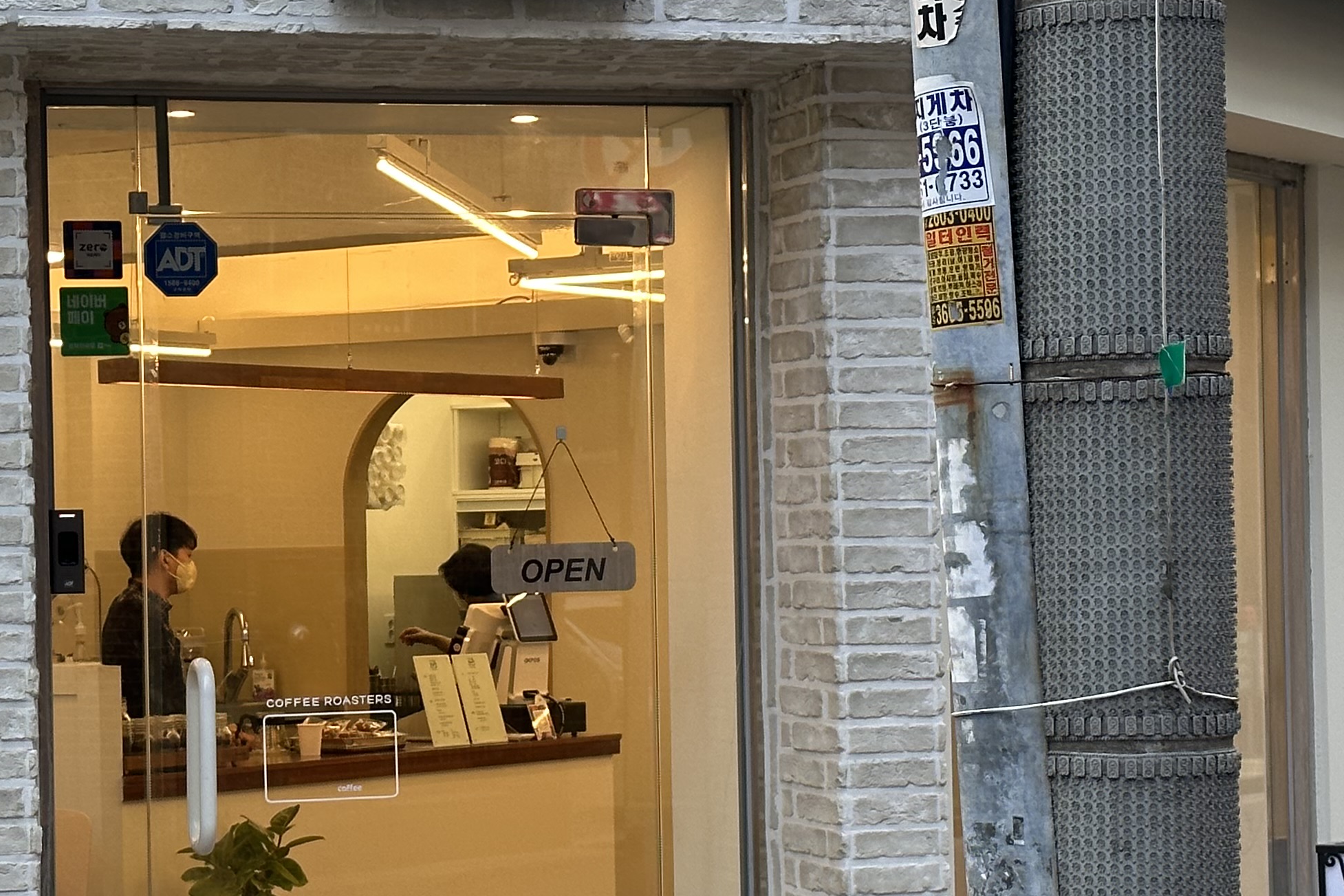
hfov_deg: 19.8
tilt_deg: -0.4
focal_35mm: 103
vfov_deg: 13.3
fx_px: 3845
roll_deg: +0.9
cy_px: 538
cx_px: 446
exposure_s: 1/170
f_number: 1.78
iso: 64
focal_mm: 6.86
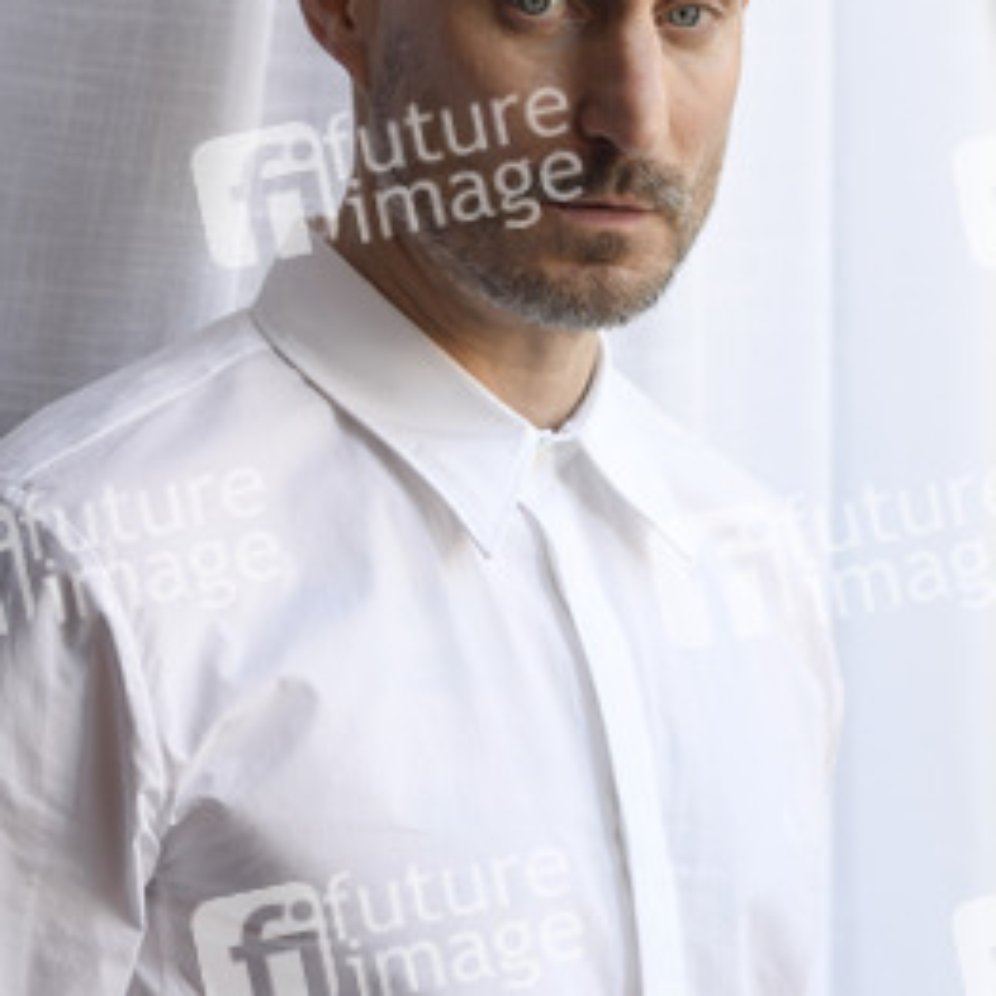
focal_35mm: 136
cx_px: 498
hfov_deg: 12.8
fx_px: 4427
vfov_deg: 12.8
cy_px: 369
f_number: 5
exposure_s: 1/200
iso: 800
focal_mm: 105
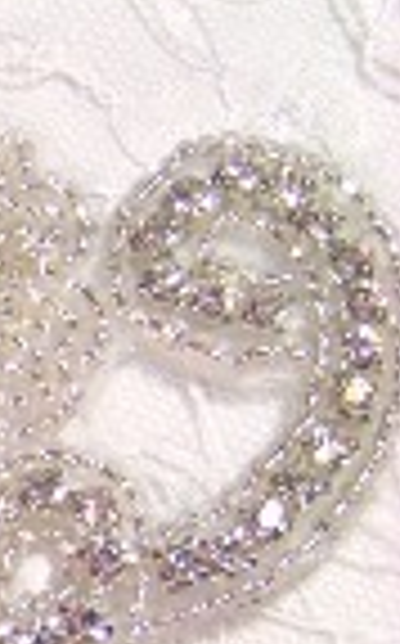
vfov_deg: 10.1
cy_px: 851
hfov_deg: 6.2
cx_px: -438
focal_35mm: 204
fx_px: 3569
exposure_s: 1/50
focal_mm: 9.36
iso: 70
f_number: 3.2
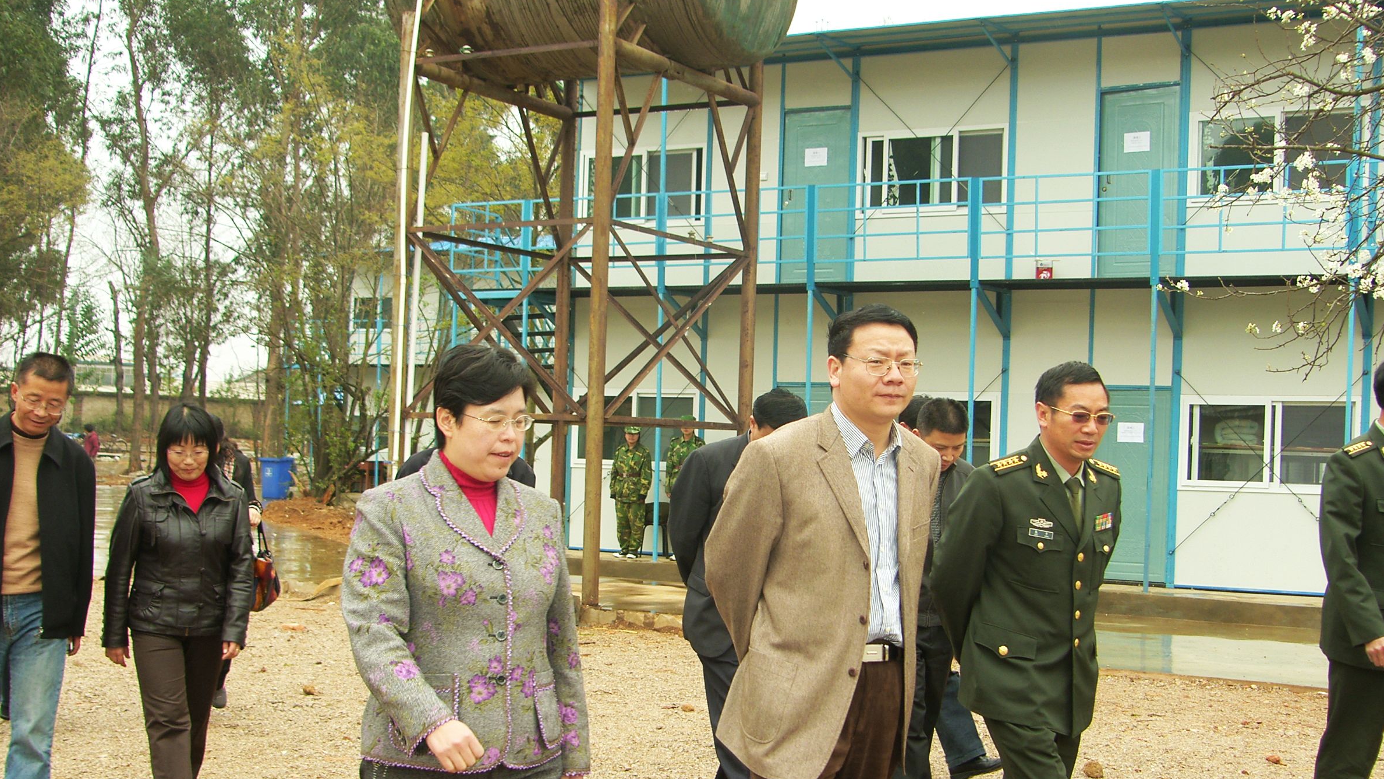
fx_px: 1615
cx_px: 686
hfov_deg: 46.4
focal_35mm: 44
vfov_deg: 27.0
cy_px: 480
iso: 50
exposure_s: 1/200
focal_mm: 10.3
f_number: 2.5
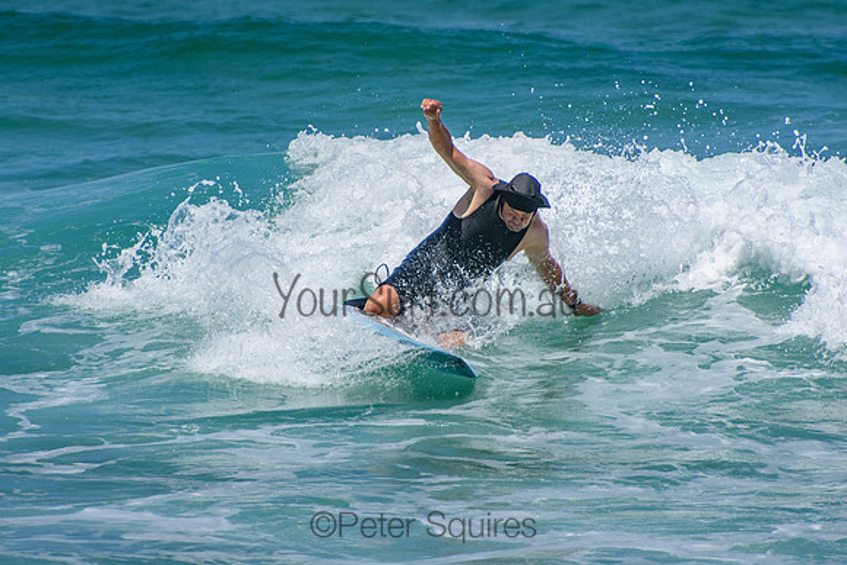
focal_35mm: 600
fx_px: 14119
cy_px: 282
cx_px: 424
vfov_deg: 2.3
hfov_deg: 3.4
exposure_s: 1/2000
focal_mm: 400
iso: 200
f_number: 5.6
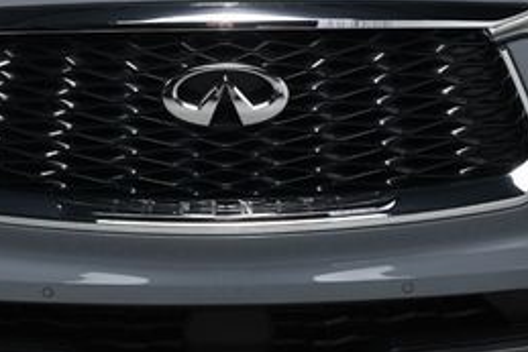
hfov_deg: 18.4
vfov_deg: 12.2
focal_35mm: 111
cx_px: 206
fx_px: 1629
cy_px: -10
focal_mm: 30
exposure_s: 1/160
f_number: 11
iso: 100
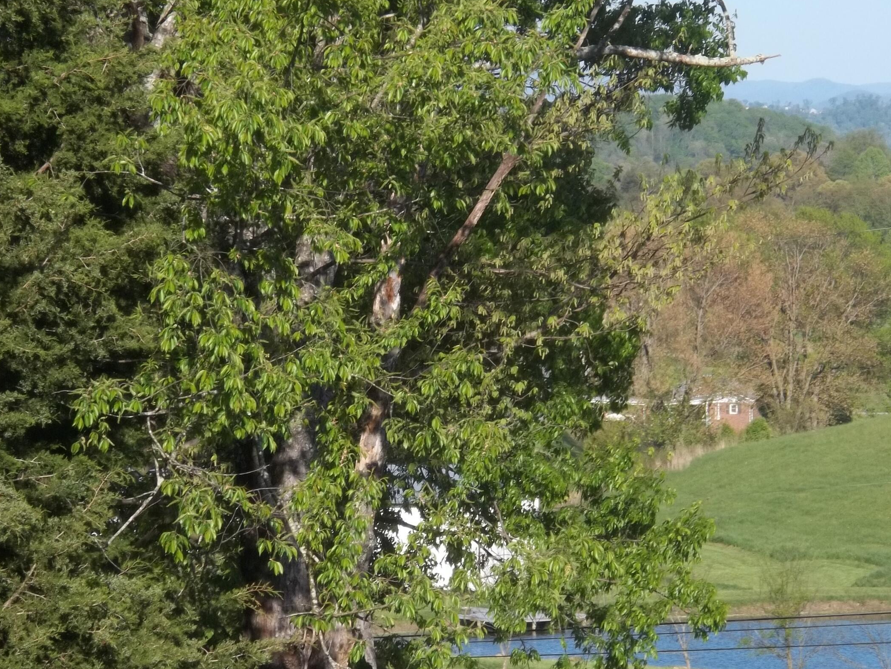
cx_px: 600
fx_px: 6075
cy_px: 316
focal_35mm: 236
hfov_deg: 8.4
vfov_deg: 6.3
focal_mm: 29.5
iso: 64
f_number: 5.9
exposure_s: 1/250
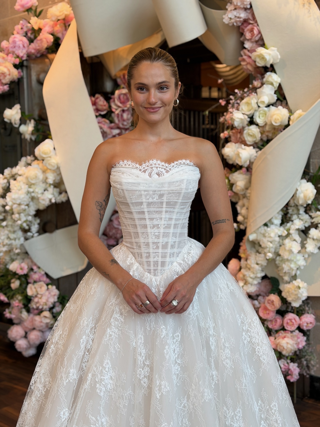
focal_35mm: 48
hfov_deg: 30.3
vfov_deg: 39.7
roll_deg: +0.3
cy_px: 214
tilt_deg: -5.3
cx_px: 160
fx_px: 592
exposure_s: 1/179
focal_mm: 6.76
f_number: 1.78
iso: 50
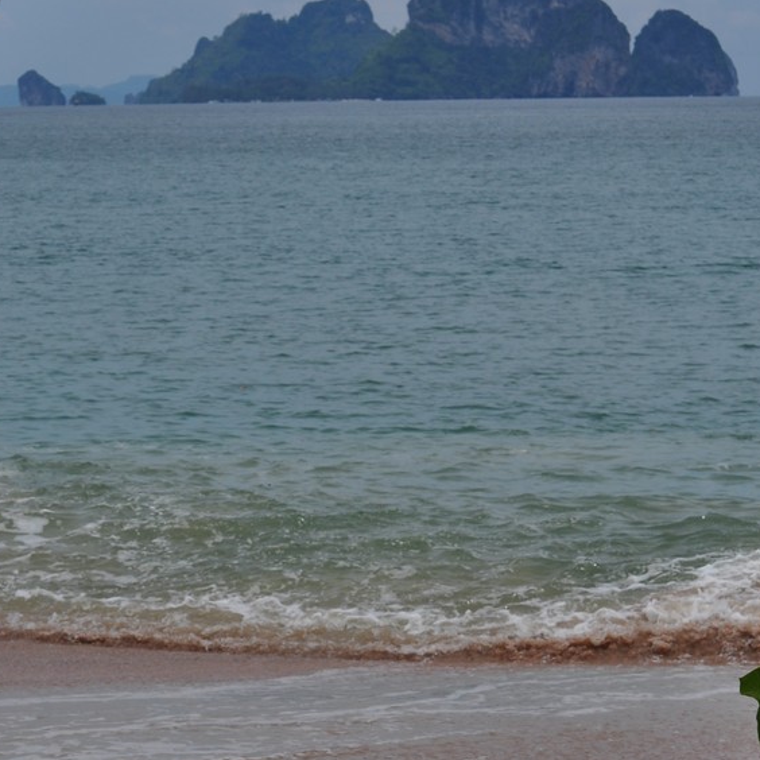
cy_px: 636
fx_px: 4049
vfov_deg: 10.7
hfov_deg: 10.7
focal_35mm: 163
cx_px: 369
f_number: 8
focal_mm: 60
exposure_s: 1/1000
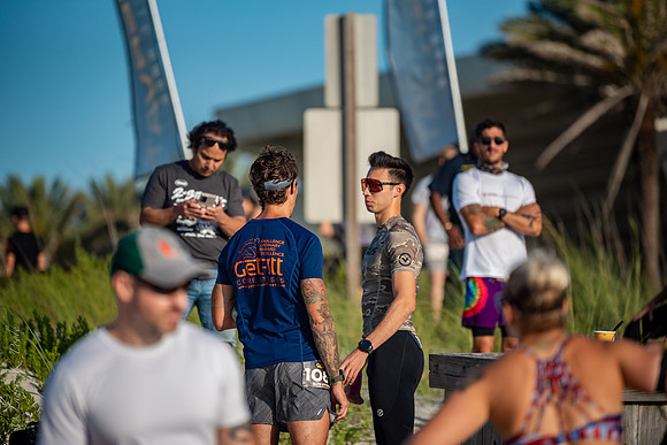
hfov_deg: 10.3
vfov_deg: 6.9
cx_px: 334
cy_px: 222
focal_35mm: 200
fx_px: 3706
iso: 500
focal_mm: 200
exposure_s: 1/4000
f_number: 2.8
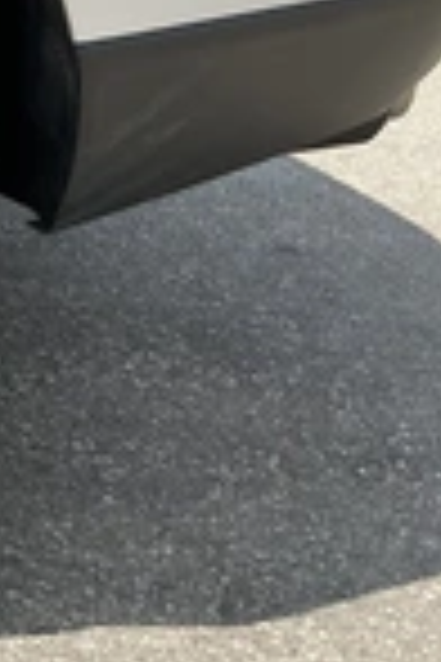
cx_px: -414
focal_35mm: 79
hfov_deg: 14.6
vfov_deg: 25.4
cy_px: 167
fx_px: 1452
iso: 25
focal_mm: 3
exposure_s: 1/1250
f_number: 1.8
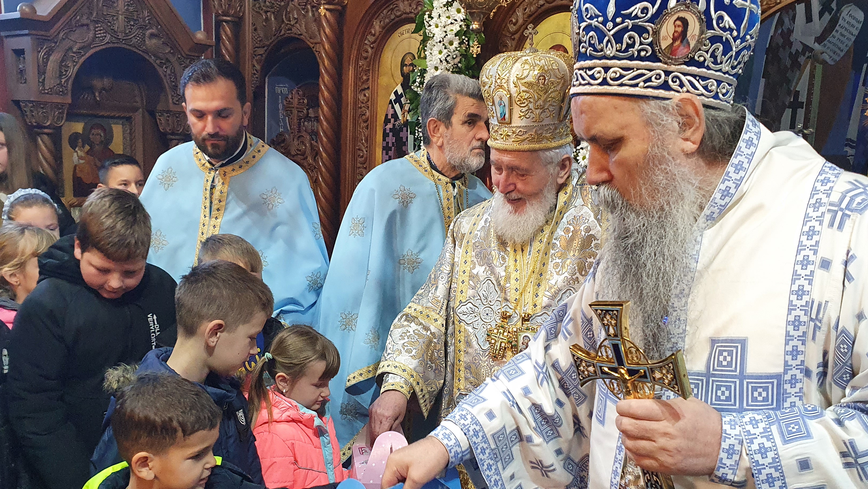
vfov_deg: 33.3
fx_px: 806
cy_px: 339
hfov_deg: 56.6
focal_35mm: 35
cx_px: 426
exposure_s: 1/50
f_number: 2.4
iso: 400
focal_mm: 4.32
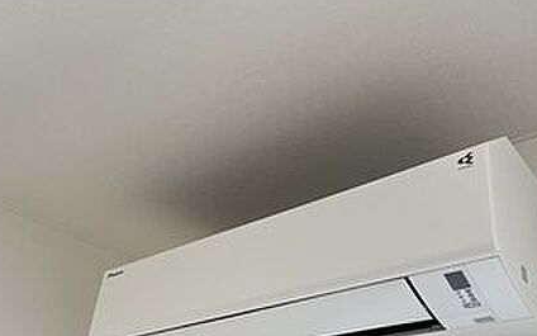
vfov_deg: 32.1
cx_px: 322
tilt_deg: +26.1
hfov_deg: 50.1
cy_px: 259
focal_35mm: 39
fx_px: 571
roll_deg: -1.7
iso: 64
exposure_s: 1/144
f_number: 1.6
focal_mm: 5.1
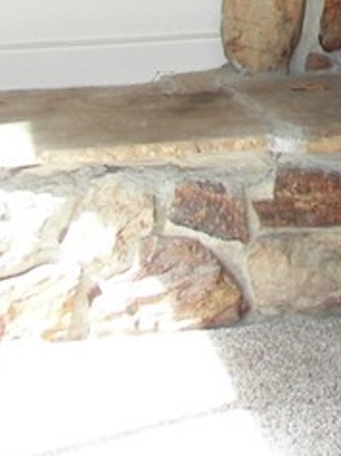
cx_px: 437
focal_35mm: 155
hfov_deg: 9.4
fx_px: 2040
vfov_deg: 12.2
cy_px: -211
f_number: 2.8
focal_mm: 6
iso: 50
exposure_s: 1/40
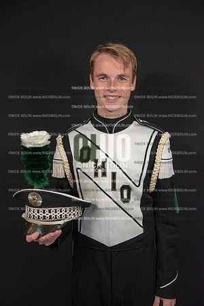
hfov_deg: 31.9
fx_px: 357
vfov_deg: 46.4
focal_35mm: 42
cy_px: 153
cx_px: 102
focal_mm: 42
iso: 2000
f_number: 5.6
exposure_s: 1/640
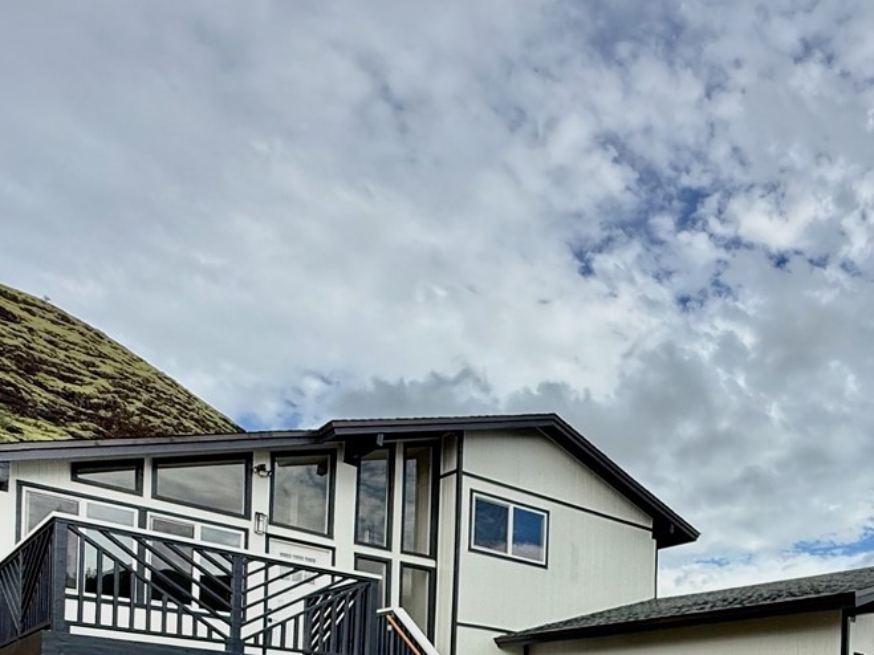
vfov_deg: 34.4
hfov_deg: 51.5
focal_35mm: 34
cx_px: 662
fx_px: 858
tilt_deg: +0.0
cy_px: 765
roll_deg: -1.8
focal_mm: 2.22
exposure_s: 1/1431
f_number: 2.2
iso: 50
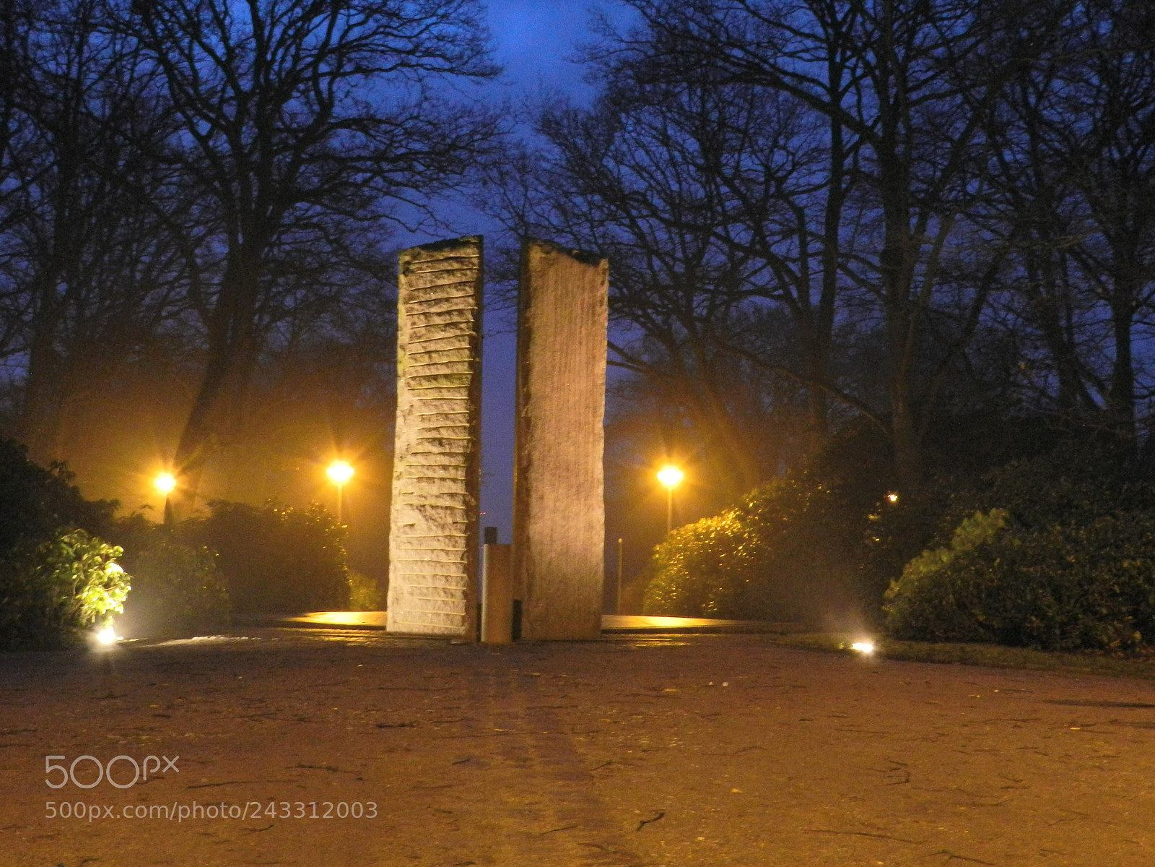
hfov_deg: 41.2
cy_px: 434
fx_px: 1535
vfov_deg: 31.5
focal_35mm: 46
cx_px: 578
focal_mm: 8.1
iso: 800
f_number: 4.2
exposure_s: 1
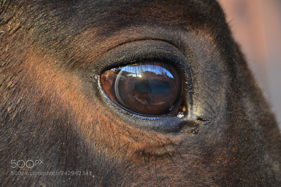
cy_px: 94
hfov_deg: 13.1
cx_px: 140
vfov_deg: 8.7
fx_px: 1228
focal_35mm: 158
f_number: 5.6
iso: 800
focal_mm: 105
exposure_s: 1/60
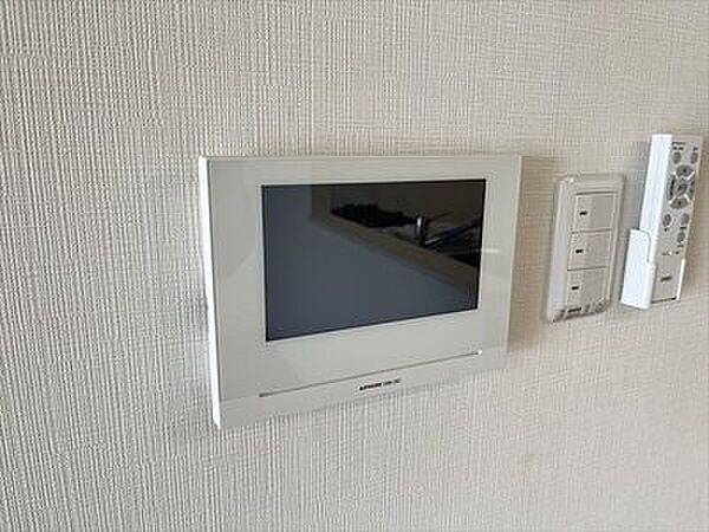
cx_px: 354
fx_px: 533
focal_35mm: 26
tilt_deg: -13.4
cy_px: 266
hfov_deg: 67.3
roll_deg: +0.2
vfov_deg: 53.1
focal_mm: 5.1
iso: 100
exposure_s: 1/121
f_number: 1.6
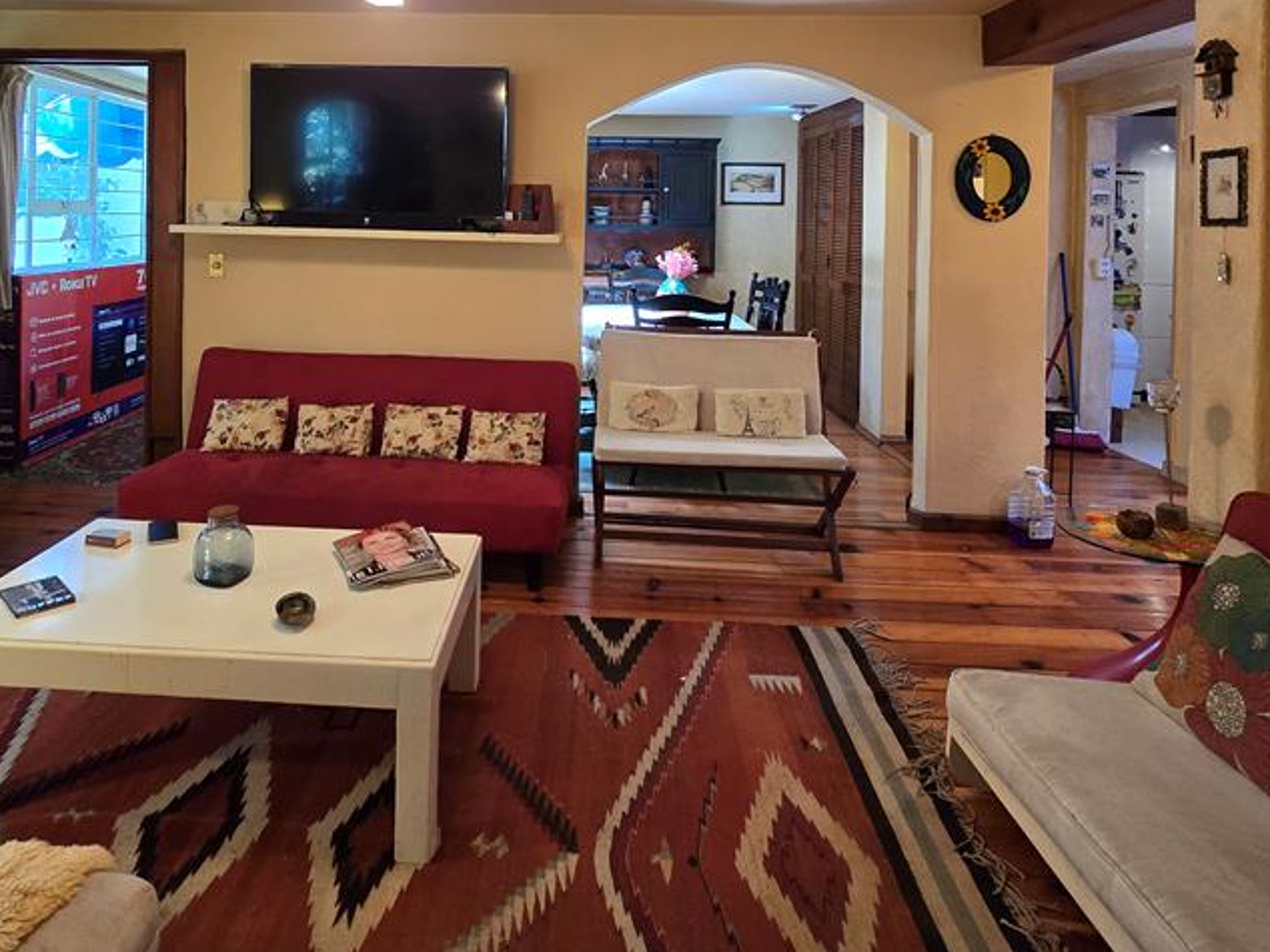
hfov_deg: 78.7
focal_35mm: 21
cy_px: 218
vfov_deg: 59.4
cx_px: 557
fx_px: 770
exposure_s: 1/60
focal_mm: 2.2
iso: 200
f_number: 2.2
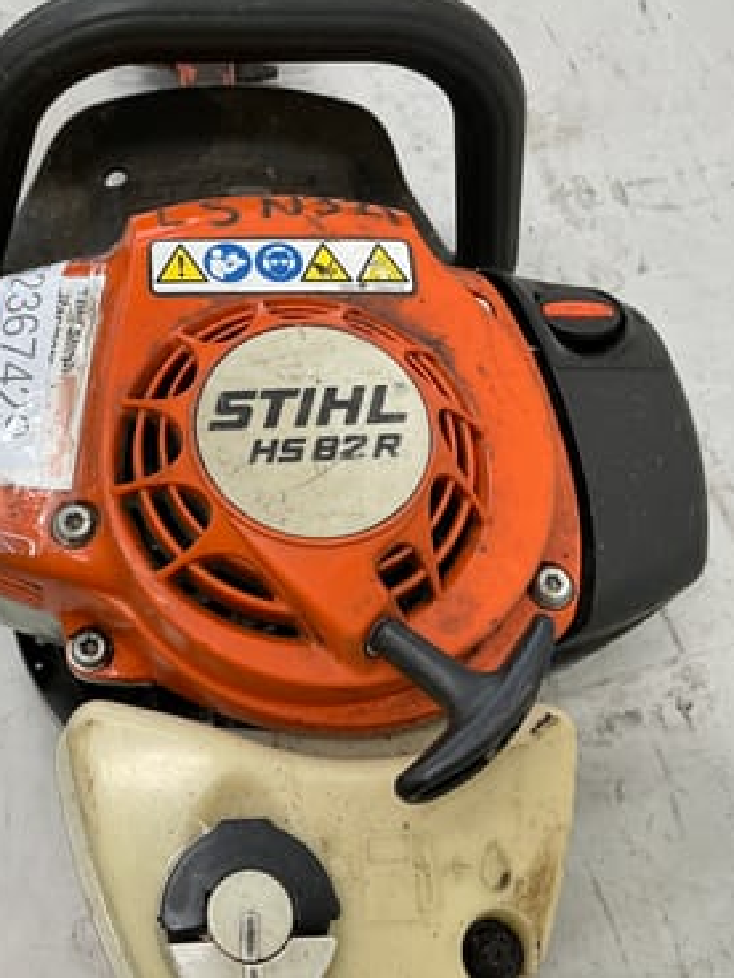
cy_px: 482
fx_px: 1074
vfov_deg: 49.0
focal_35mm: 38
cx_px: 226
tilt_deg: -67.4
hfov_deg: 37.2
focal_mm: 3
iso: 50
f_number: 1.8
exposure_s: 1/50
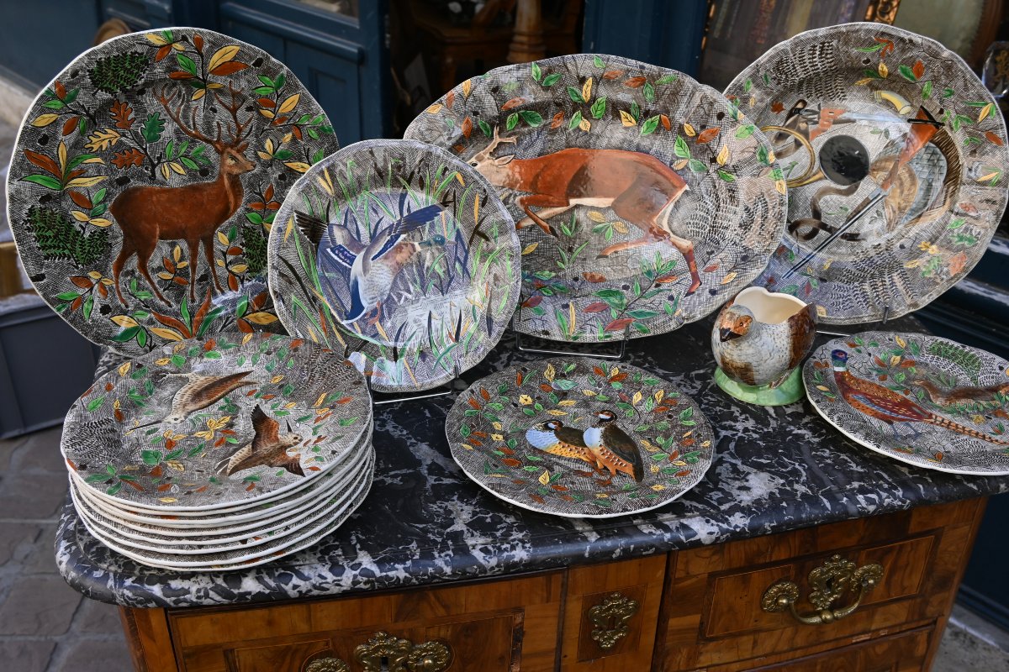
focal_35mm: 35
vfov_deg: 37.6
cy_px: 336
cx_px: 504
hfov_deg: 54.1
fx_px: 988
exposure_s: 1/250
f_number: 5
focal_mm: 23.5
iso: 200
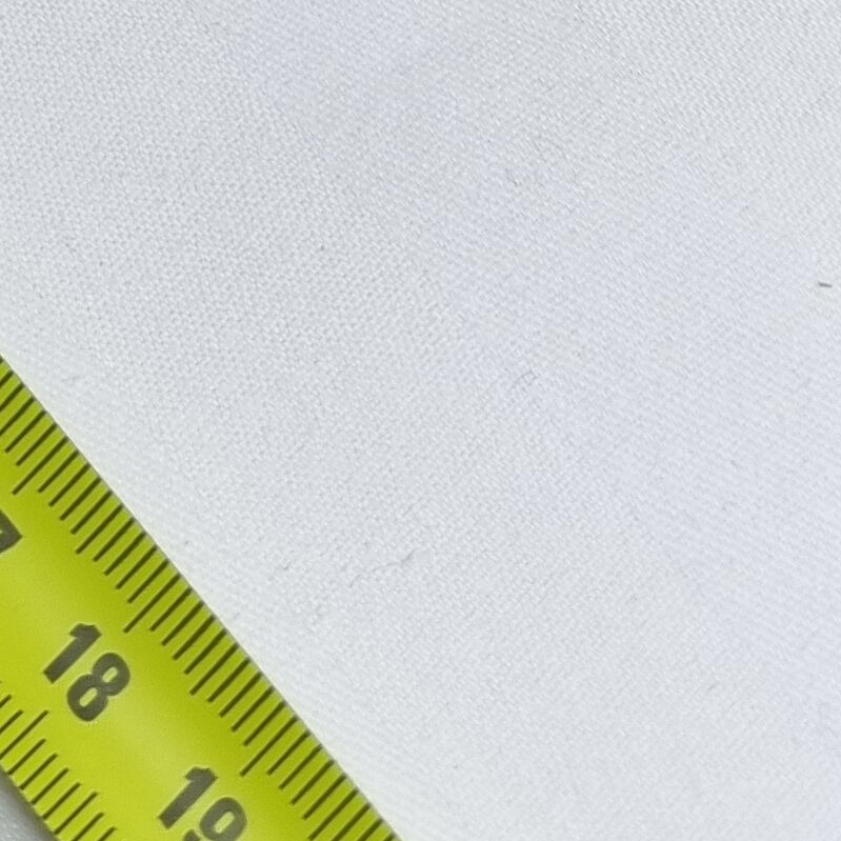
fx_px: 3188
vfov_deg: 12.3
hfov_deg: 14.6
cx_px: -143
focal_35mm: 116
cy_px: -1099
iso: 50
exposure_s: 1/152
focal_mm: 5.4
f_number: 1.8
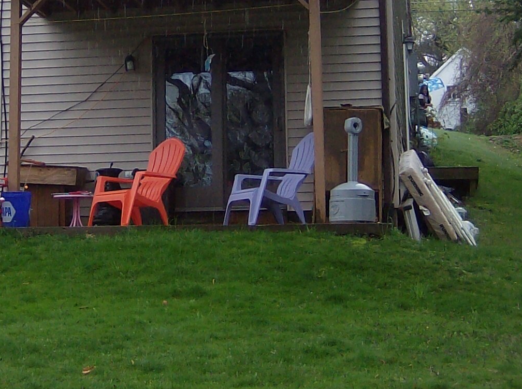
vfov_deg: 15.8
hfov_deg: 21.2
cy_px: 50
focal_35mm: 92
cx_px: 142
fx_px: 1384
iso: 100
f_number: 2.8
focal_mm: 6
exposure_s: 1/248
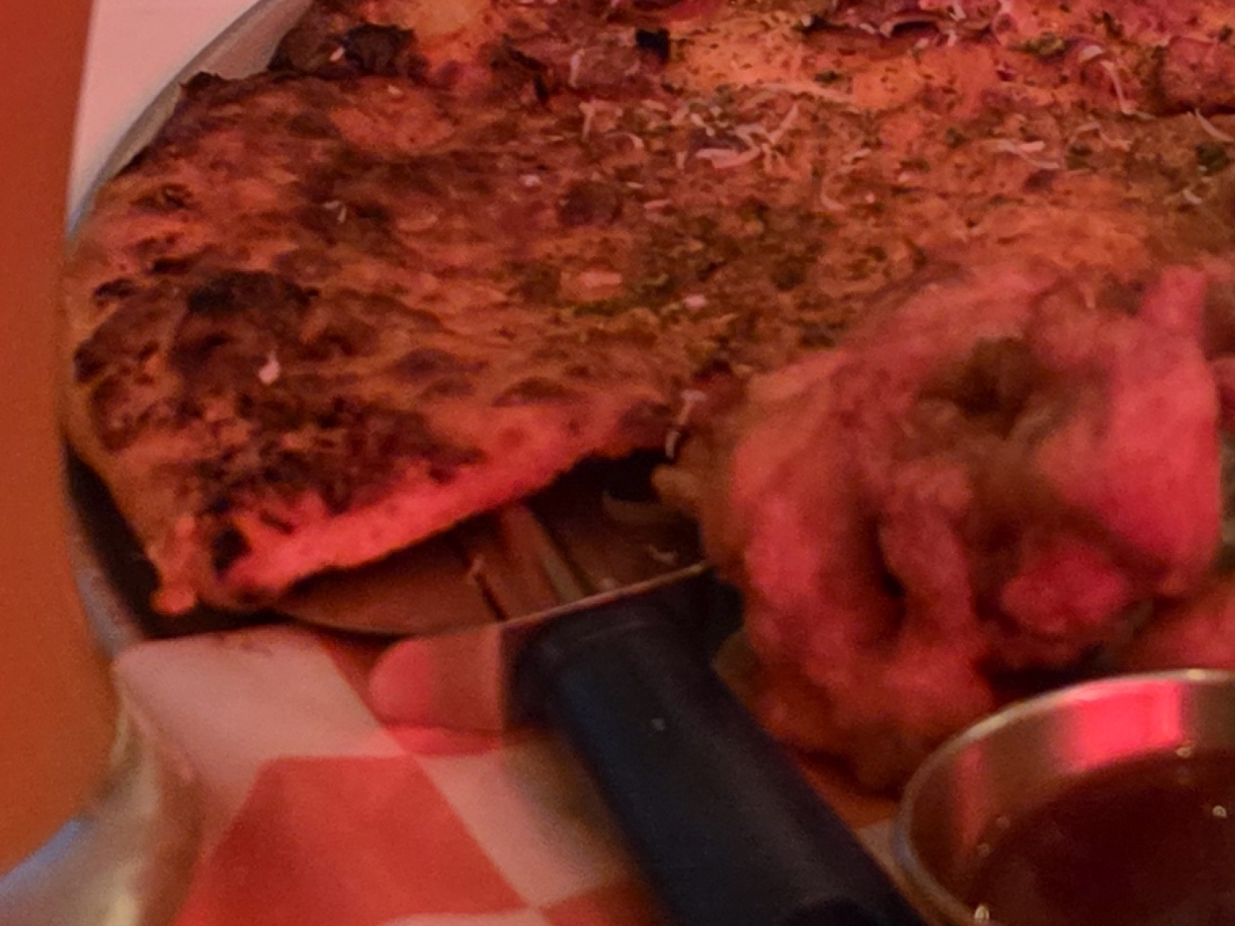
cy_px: -614
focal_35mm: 101
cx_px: 1521
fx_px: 3603
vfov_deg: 13.5
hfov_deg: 18.3
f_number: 1.7
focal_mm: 6.25
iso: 2500
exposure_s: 1/120
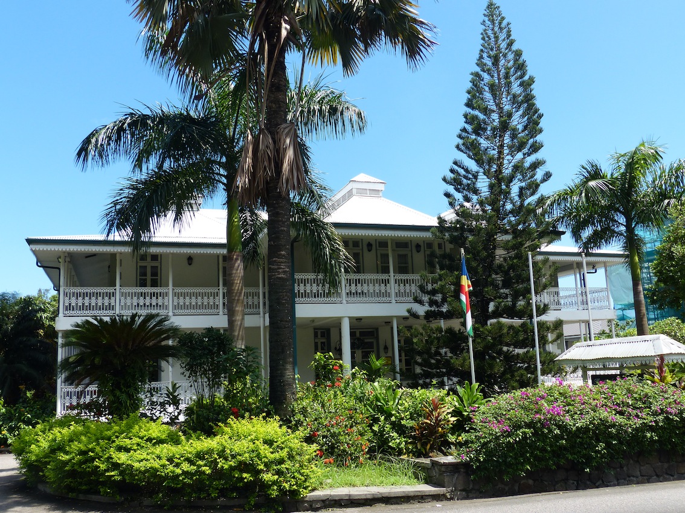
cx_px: 342
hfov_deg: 56.8
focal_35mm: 32
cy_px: 256
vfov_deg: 44.1
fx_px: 633
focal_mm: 5.7
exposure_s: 1/640
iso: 100
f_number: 4
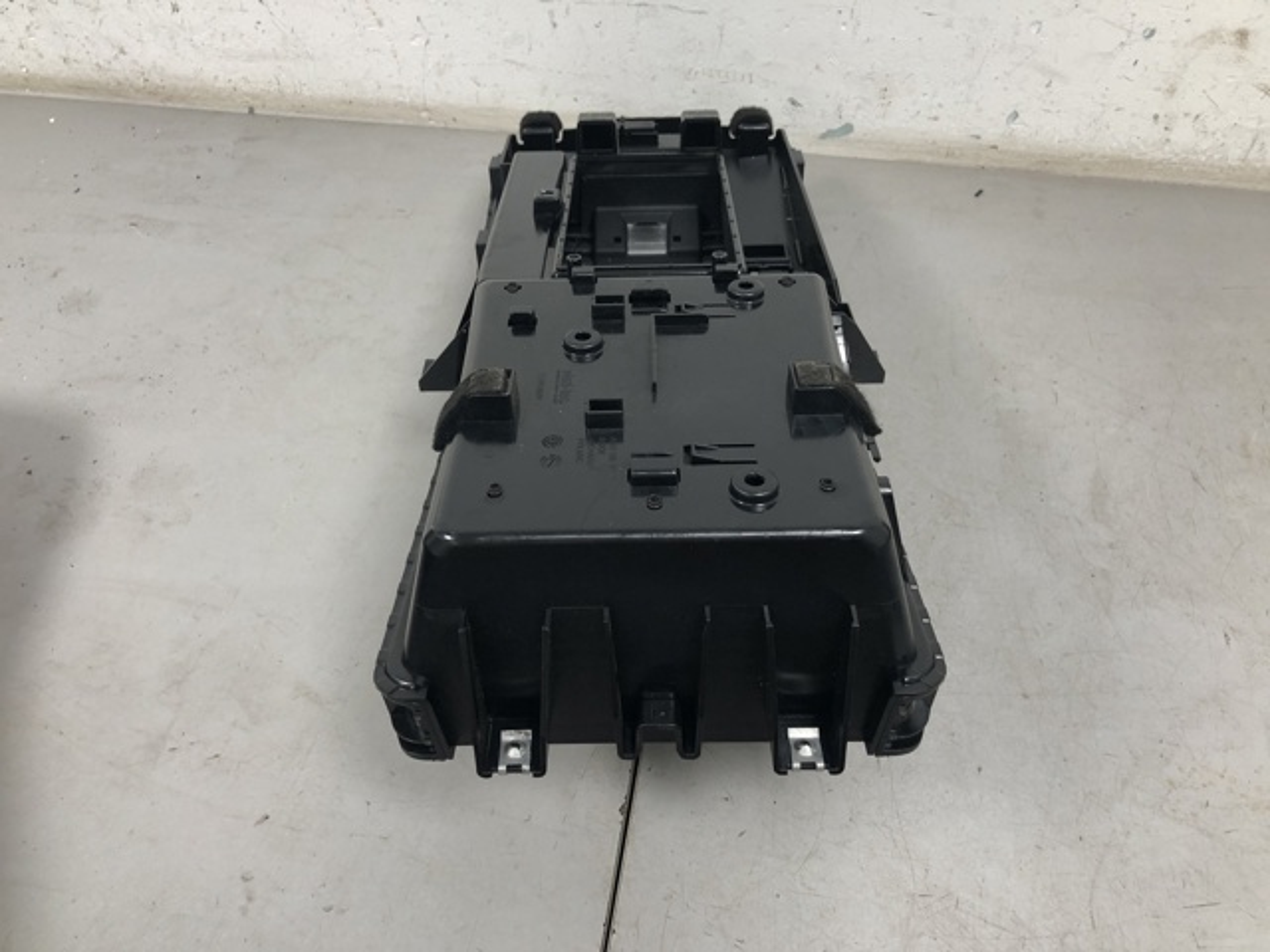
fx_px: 1027
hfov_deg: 63.4
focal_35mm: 28
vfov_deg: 49.7
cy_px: 476
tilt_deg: -49.8
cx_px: 635
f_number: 1.8
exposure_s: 1/25
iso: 40
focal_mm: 4
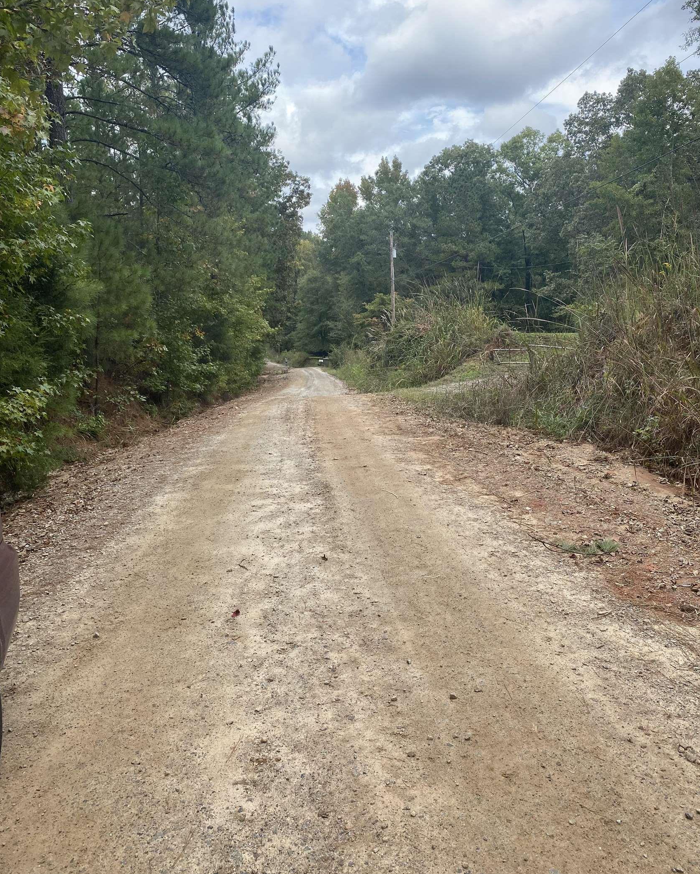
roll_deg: +3.7
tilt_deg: -5.9
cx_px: 361
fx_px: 725
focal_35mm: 28
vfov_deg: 62.2
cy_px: 411
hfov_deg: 51.5
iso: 32
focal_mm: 4.25
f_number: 1.8
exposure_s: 1/1157
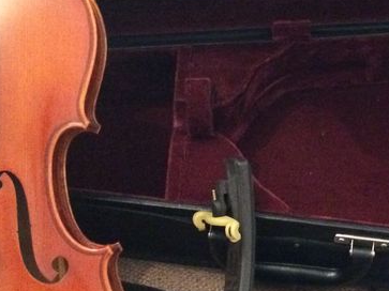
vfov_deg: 18.4
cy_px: 167
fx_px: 899
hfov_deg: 24.2
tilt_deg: -57.1
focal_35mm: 80
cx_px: 289
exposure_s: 1/17
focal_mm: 4.15
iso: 1250
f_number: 2.2
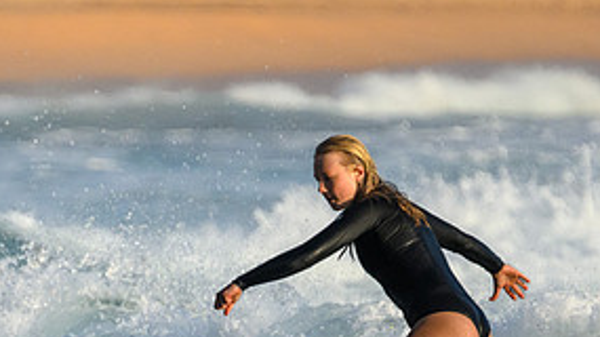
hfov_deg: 1.2
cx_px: 101
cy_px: 494
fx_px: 28099
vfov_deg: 0.7
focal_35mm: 1767
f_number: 11
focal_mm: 680
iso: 1800
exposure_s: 1/2000
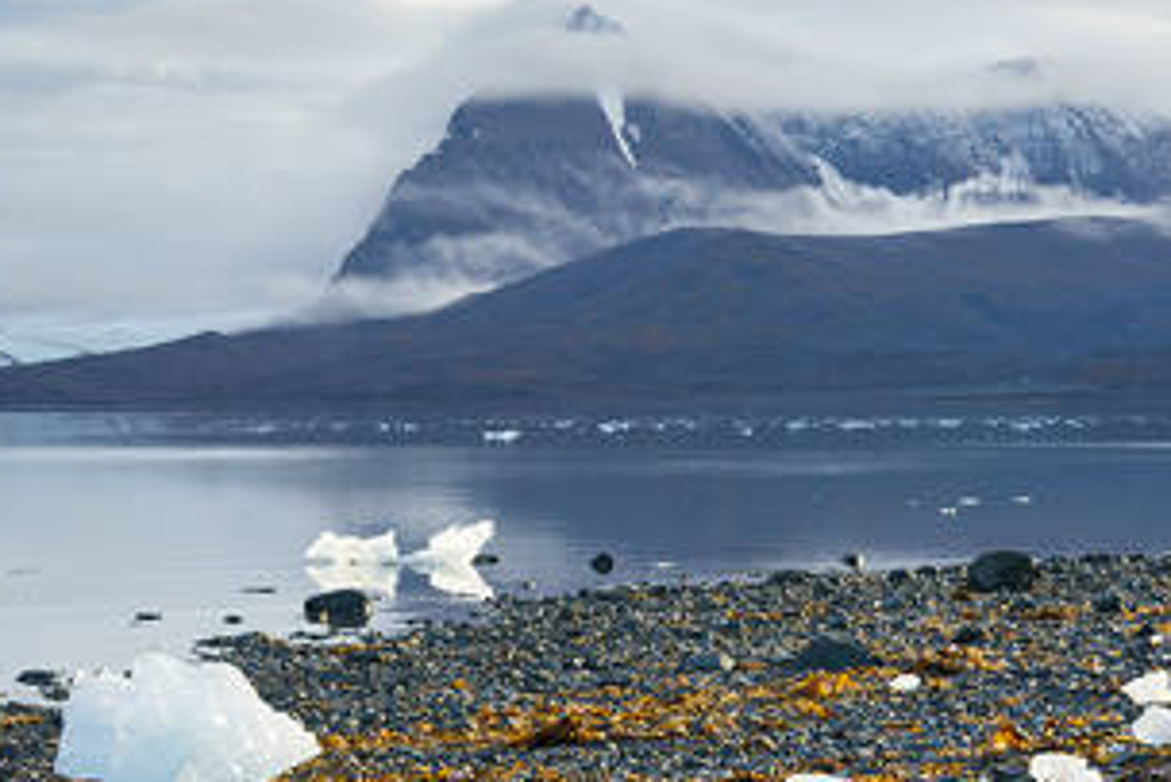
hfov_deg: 17.7
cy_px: 792
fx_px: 3742
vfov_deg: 11.8
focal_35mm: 115
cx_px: 774
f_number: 11
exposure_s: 1/100
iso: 200
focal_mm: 50
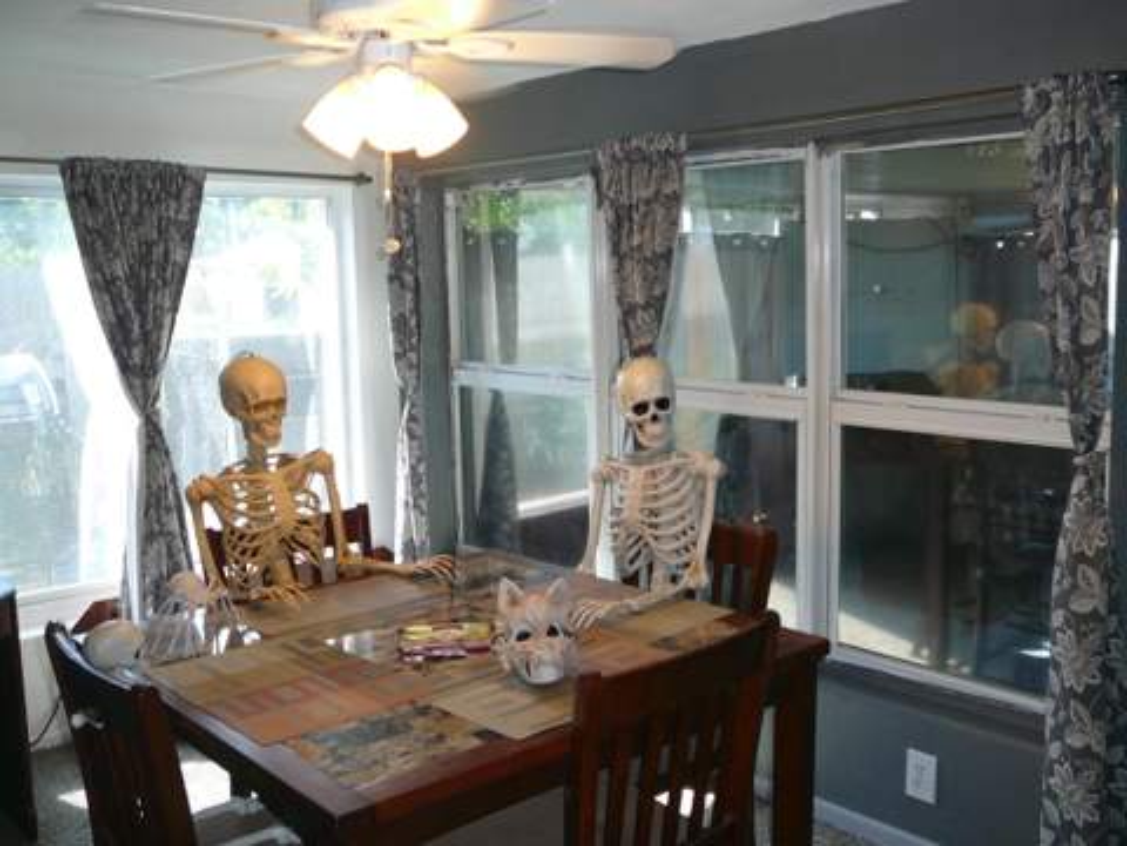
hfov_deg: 52.6
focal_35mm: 35
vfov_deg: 40.7
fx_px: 1140
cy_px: 423
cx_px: 564
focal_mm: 5.2
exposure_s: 1/30
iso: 100
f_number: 2.8
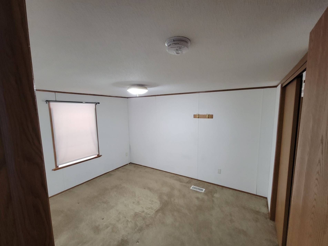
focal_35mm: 13
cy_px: 123
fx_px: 123
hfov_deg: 106.2
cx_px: 164
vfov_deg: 89.9
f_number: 2.2
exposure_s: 1/30
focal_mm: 2.2
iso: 320
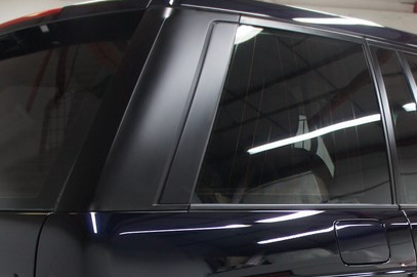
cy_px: 326
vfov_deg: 18.9
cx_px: 272
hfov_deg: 29.5
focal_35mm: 68
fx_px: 786
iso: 500
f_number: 3.5
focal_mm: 18
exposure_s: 1/30
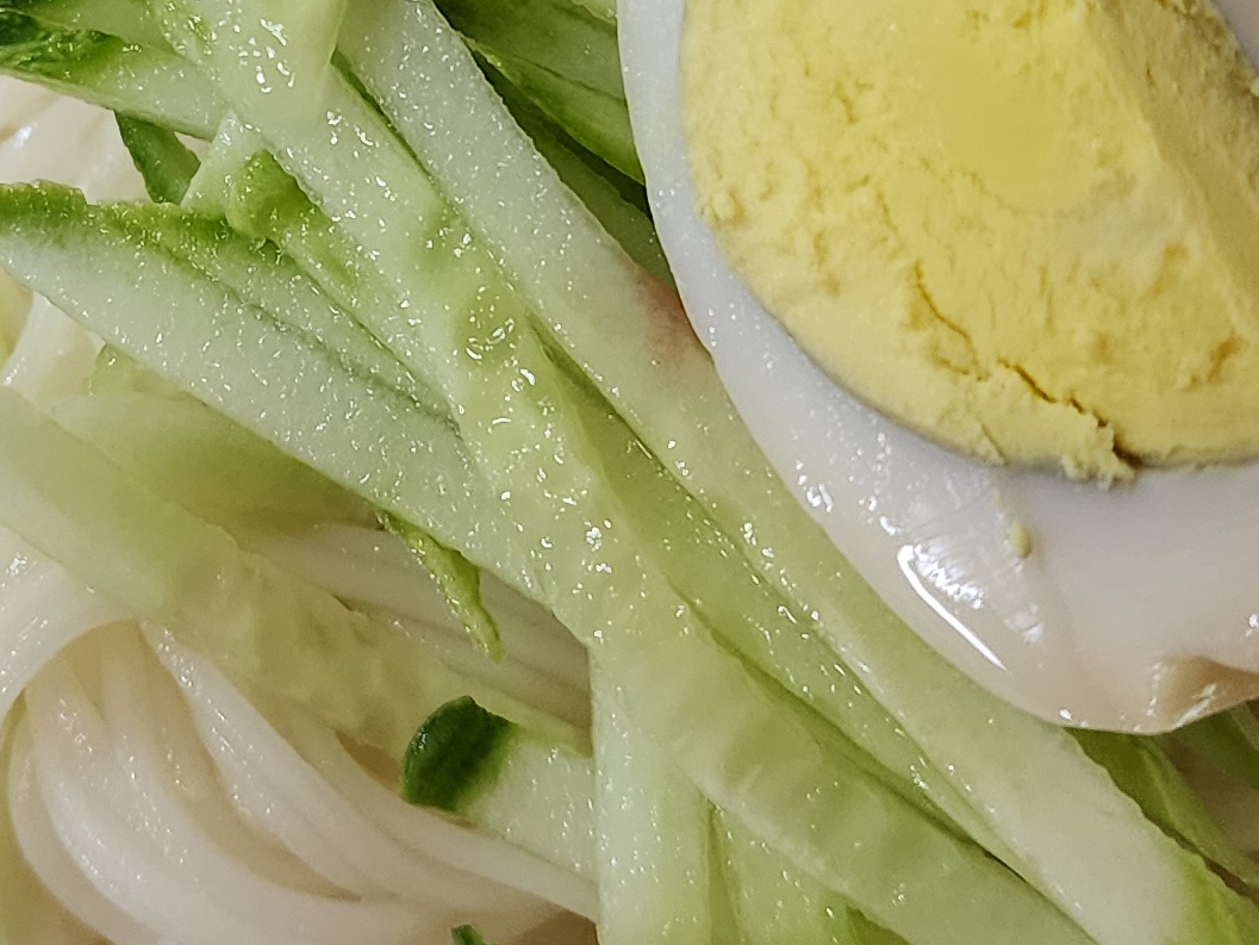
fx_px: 3165
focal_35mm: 87
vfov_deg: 16.6
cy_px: -38
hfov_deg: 22.3
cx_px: 320
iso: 320
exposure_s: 1/120
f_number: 1.8
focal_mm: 6.4
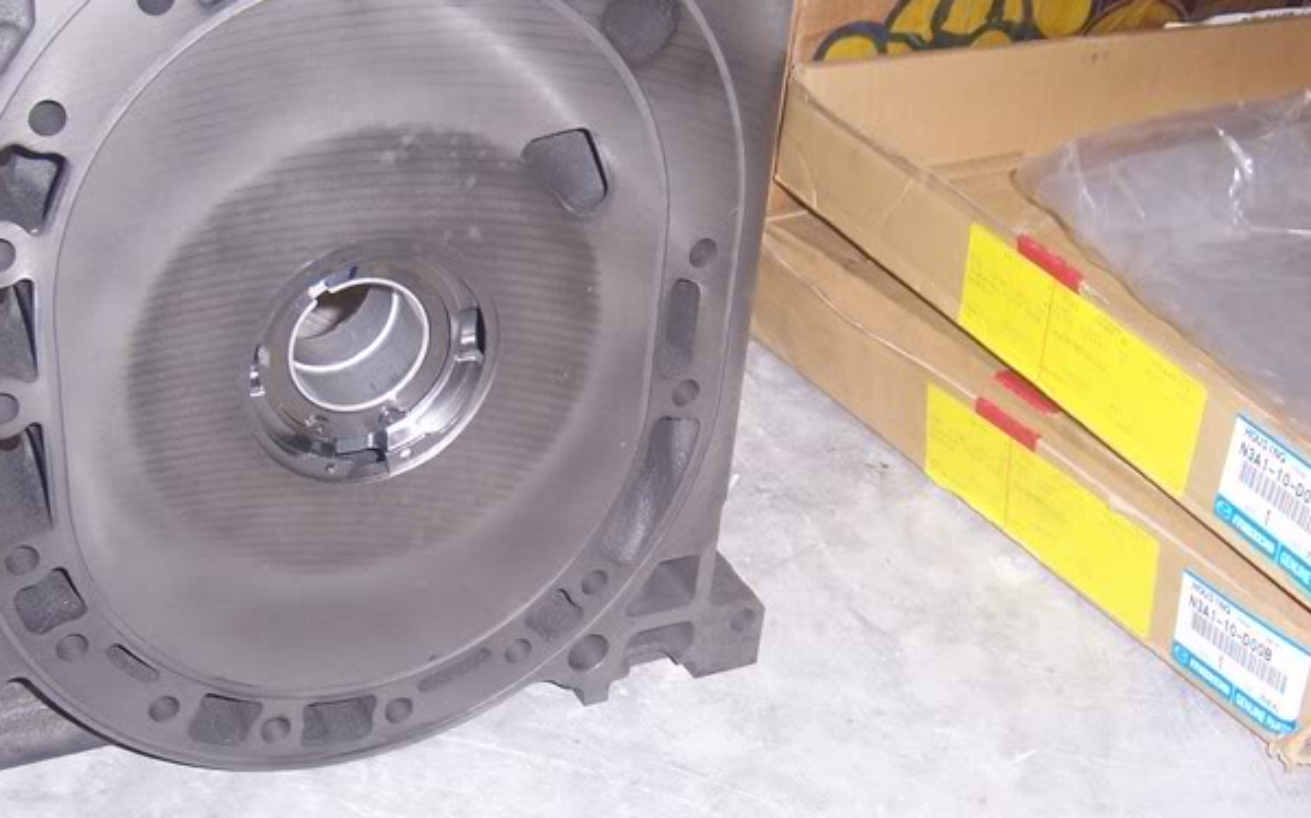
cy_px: 461
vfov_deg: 25.3
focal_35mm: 51
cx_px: 549
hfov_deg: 39.5
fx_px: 1822
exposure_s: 1/60
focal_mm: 6.2
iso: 80
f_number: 2.8
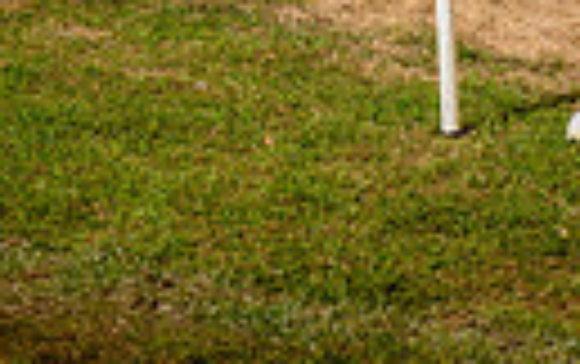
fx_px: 3830
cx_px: 634
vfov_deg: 5.3
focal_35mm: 242
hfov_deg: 8.6
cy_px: -499
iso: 400
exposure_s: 1/250
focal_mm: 68
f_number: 4
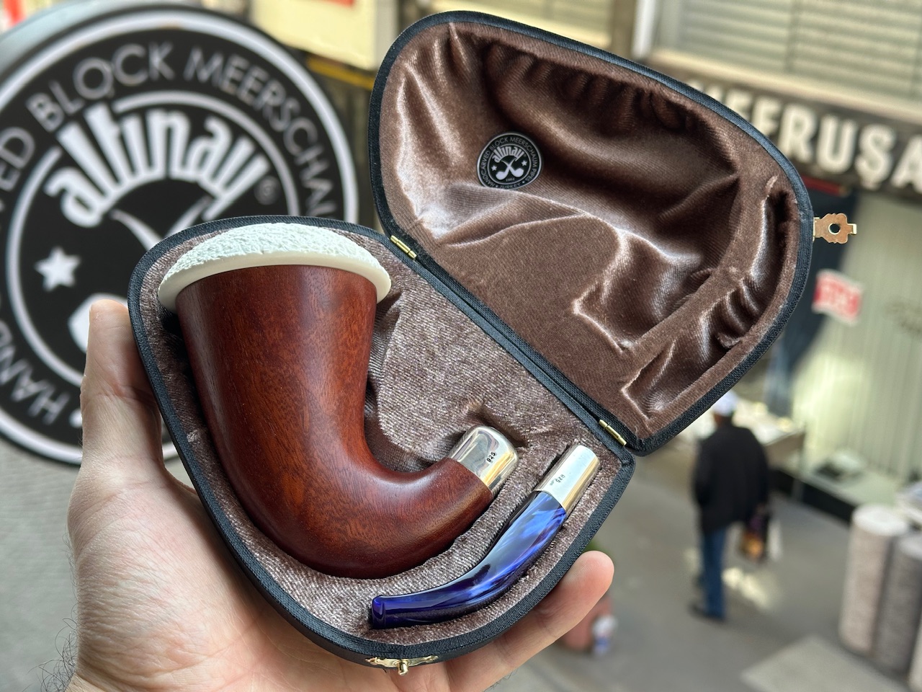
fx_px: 1278
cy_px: 346
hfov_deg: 39.7
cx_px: 461
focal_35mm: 48
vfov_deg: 30.3
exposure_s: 1/230
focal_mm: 6.86
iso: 50
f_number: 1.78
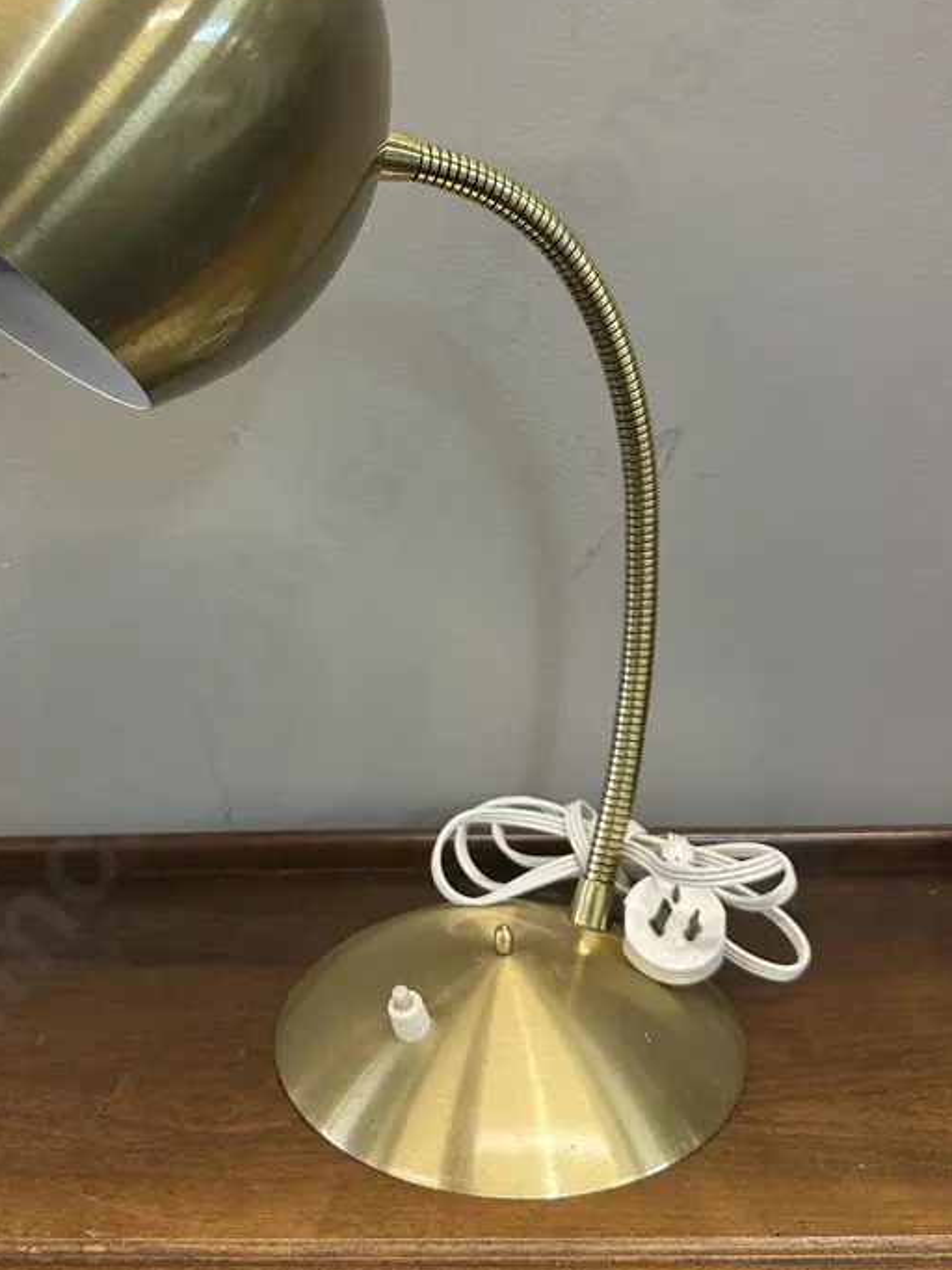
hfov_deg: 39.3
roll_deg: +1.3
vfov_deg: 51.0
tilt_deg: -14.4
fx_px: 1320
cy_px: 509
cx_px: 348
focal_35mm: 36
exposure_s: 1/50
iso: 200
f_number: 1.78
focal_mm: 6.86
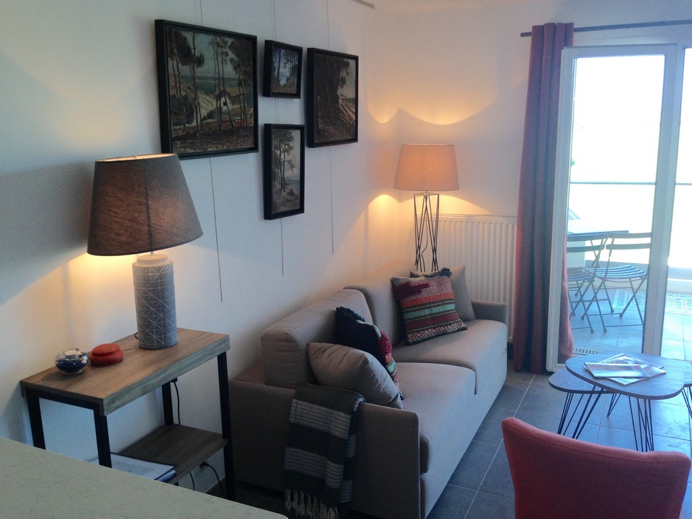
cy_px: 260
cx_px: 346
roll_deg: +2.2
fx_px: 660
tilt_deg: -13.0
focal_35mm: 33
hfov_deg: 55.4
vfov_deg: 42.9
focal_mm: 4.12
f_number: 2.4
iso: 50
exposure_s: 1/60
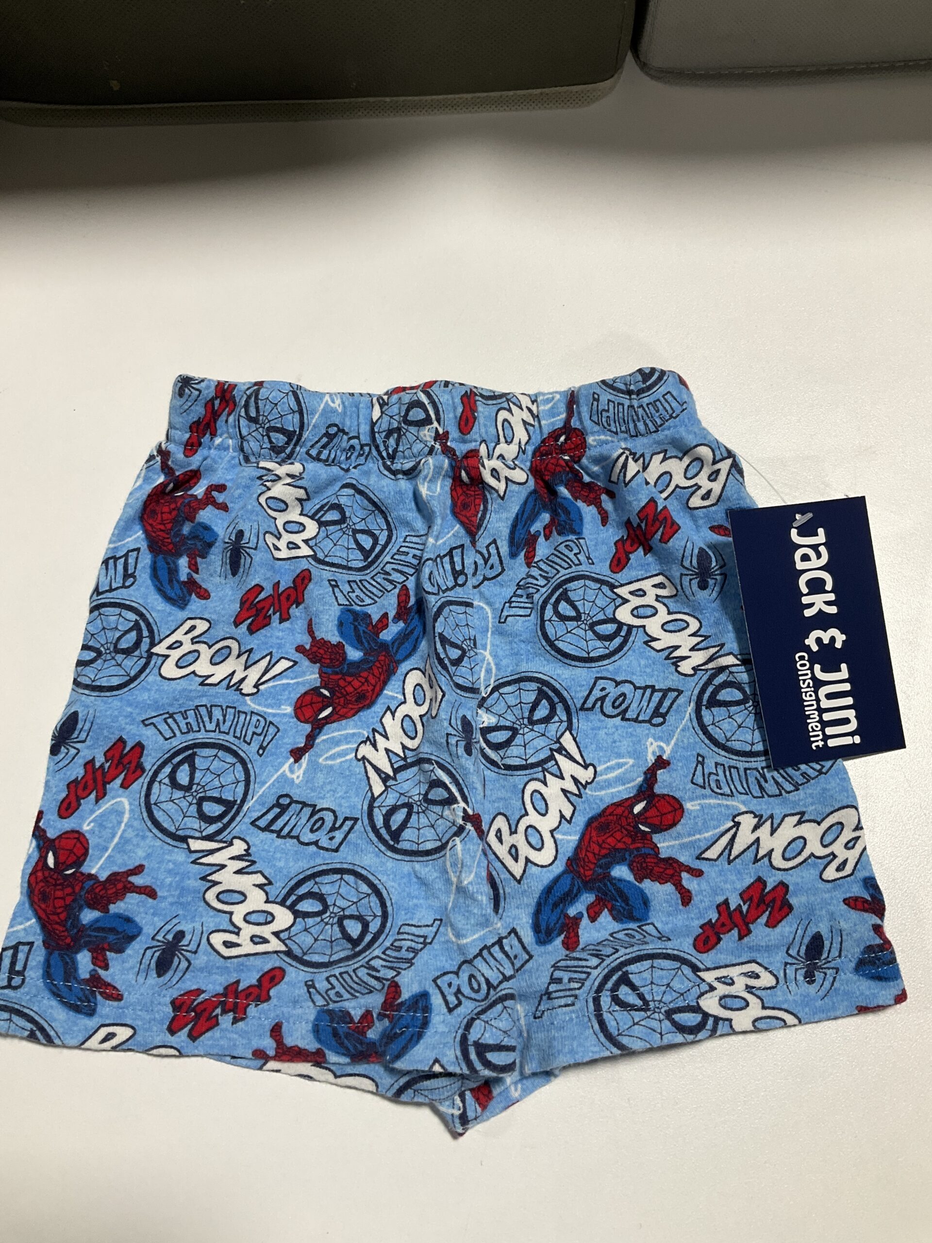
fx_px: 1041
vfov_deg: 61.7
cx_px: 466
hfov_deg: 48.2
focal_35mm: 29
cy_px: 622
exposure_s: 1/60
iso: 40
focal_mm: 3
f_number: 1.8
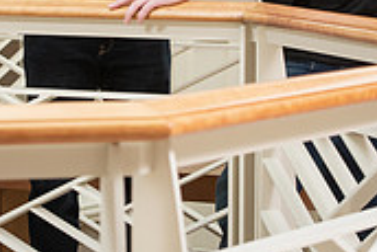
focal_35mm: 236
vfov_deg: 5.8
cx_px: 121
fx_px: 2473
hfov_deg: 8.7
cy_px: 5
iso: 1000
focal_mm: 70
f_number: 7.1
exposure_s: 1/200
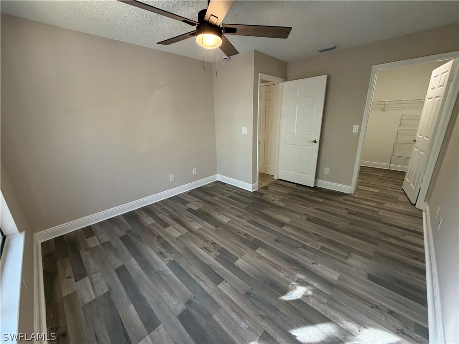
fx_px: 186
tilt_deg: -17.3
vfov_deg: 85.7
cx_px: 230
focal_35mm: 14
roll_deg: +2.1
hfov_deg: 102.1
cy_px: 172
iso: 320
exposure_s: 1/118
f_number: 2.2
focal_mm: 2.22
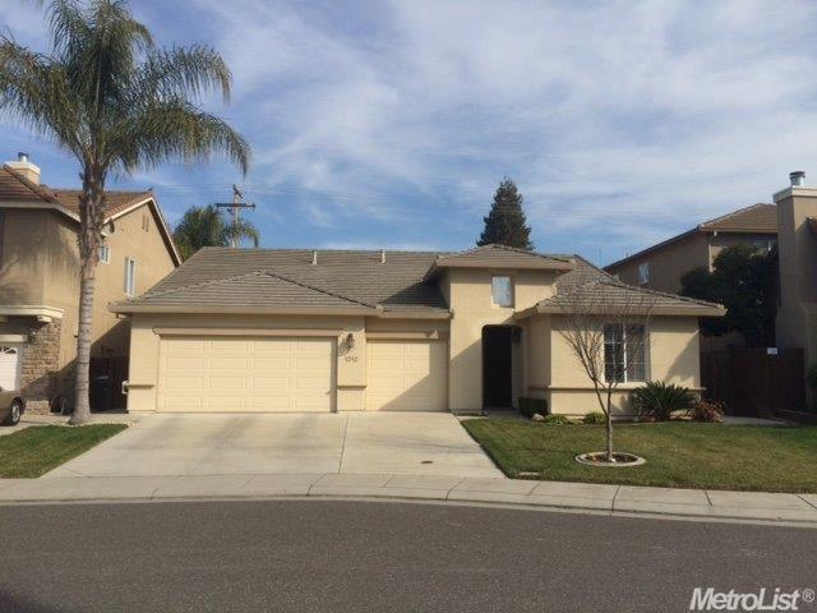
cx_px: 408
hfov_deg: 61.7
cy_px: 306
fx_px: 684
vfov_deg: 48.2
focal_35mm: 29
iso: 32
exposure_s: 1/2160
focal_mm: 4.15
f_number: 2.2
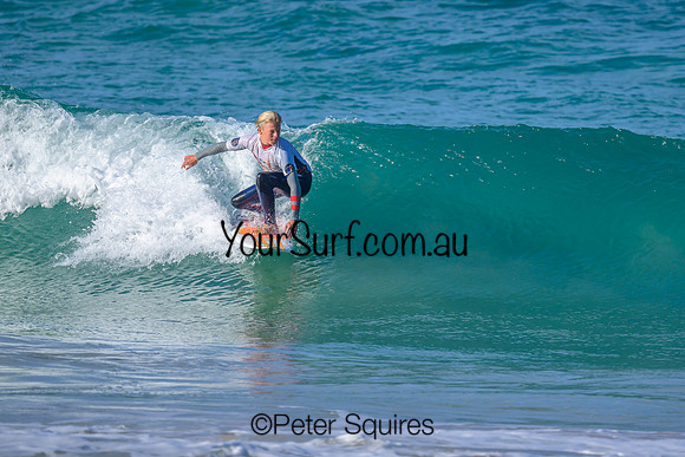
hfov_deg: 1.9
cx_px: 418
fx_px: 20904
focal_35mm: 1098
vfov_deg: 1.3
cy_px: 173
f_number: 6.3
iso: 400
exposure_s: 1/2000
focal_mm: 800
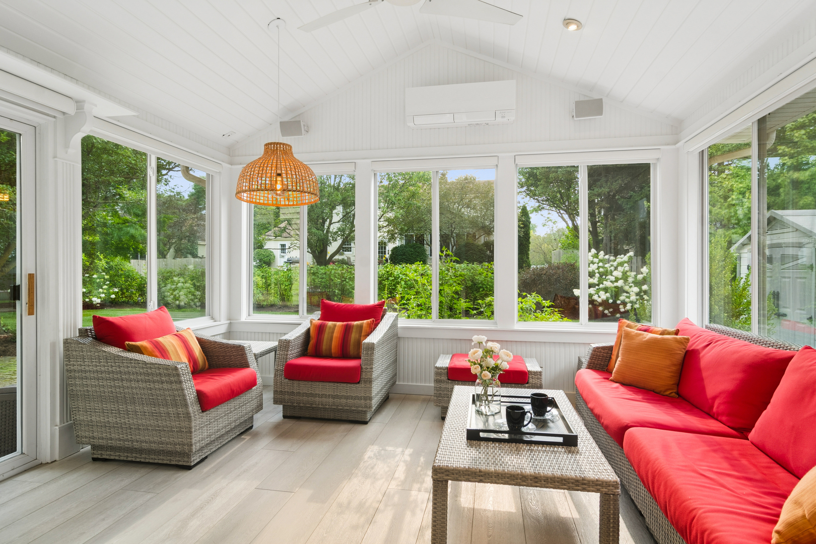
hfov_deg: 90.0
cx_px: 408
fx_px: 408
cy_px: 272
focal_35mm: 18
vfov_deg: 67.4
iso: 200
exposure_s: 1/15
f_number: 8
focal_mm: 12
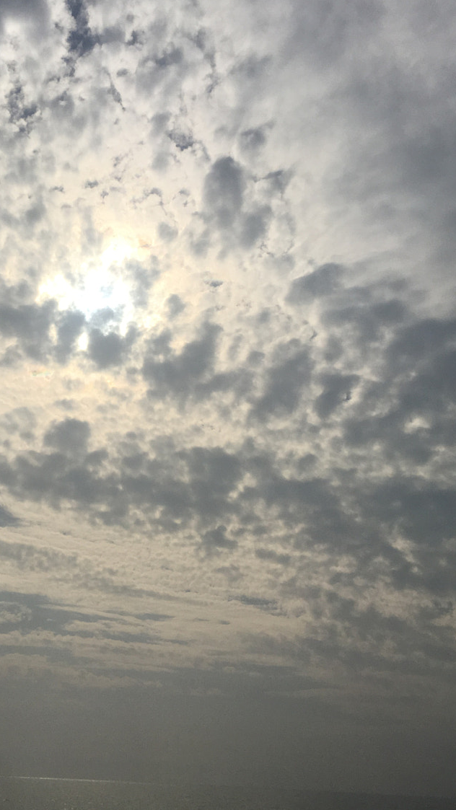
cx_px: 107
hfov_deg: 26.2
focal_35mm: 45
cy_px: 387
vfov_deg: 45.5
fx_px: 967
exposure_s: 1/12821
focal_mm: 4.15
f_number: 2.2
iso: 25
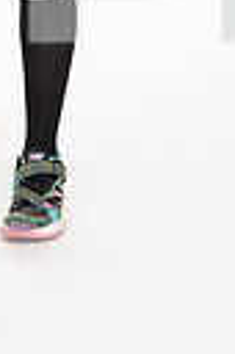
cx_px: 3
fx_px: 1797
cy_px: -235
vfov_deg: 10.7
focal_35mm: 183
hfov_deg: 7.5
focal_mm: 52
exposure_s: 1/250
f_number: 5.6
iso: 250
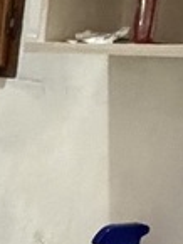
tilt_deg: -11.1
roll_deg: -3.0
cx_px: -309
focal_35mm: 104
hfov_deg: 11.0
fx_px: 732
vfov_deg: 18.8
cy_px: 182
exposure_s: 1/60
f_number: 2.2
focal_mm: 2.22
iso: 1250
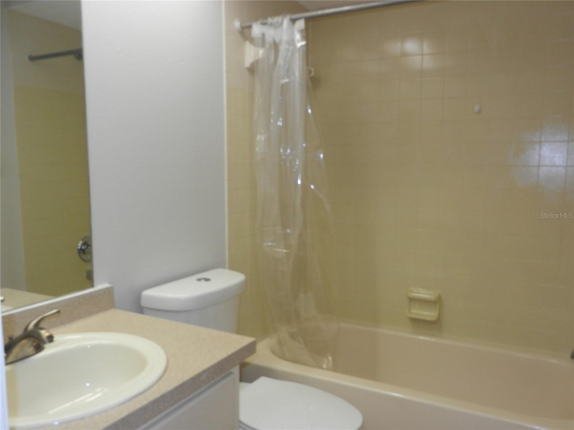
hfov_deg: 61.7
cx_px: 287
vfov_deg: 48.2
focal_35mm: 29
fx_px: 481
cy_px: 215
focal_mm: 5.1
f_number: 3.6
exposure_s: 1/30
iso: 200
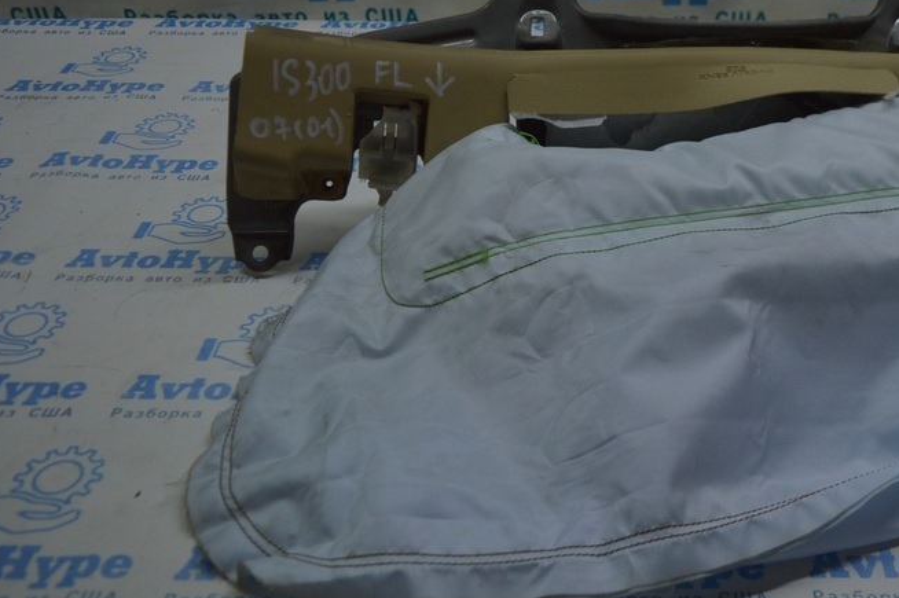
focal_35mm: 47
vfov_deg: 28.5
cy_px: 221
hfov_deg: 41.0
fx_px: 1173
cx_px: 650
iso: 400
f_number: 3.5
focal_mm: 20
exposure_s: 1/400
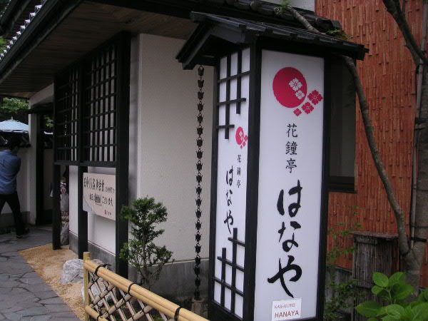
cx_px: 214
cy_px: 160
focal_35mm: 38
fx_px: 470
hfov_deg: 49.0
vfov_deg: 37.7
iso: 50
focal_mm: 6
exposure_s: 1/60
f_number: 2.8
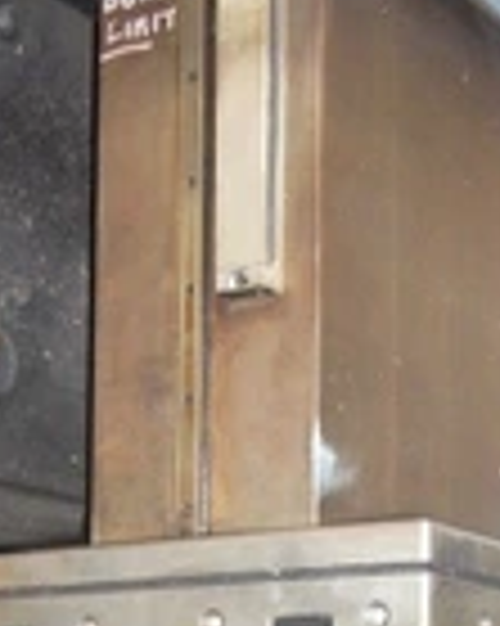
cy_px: 802
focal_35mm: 90
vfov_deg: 19.7
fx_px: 1667
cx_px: 185
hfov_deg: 17.0
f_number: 2.9
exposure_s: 1/30
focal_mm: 5.7
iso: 250
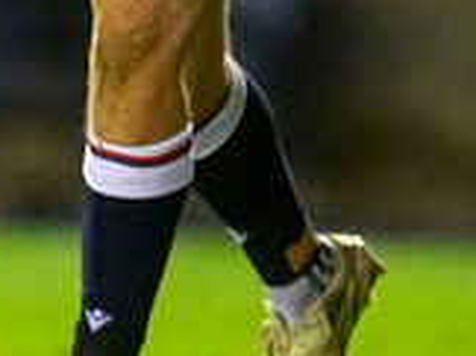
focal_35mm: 2530
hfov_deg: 0.8
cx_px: -489
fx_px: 34738
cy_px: 192
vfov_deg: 0.6
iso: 10000
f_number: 2.8
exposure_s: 1/1600
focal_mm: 400
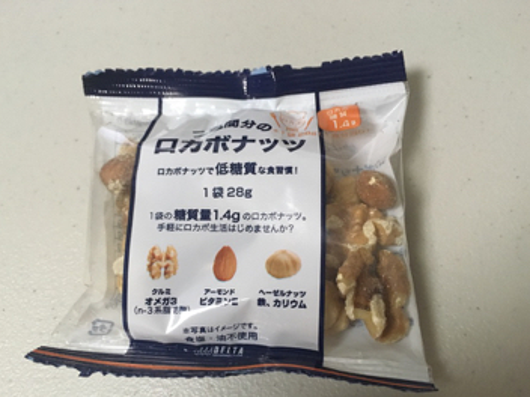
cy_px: 220
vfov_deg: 42.9
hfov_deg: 55.3
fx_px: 505
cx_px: 256
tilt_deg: -65.3
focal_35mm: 33
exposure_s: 1/30
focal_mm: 4.15
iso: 200
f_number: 2.2
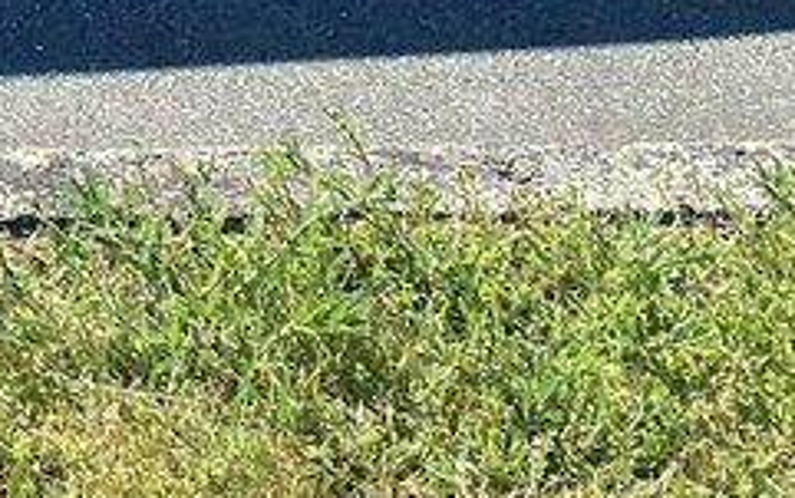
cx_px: -1009
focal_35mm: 137
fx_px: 2970
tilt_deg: -11.7
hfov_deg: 12.5
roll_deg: +1.1
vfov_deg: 8.8
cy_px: -637
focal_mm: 4.25
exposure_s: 1/1258
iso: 32
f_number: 1.8
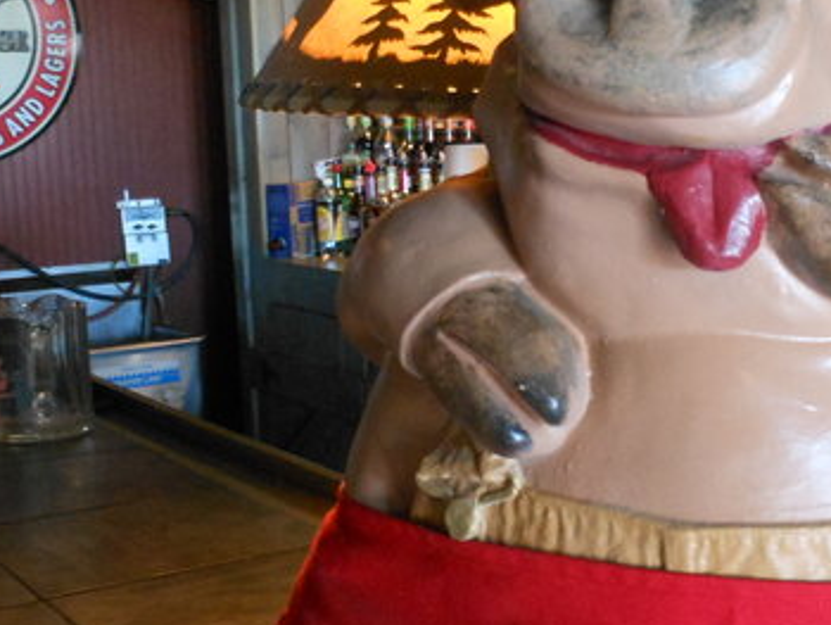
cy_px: 326
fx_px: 1537
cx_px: 684
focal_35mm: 64
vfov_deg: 23.0
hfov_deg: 29.4
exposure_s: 1/15
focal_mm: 5
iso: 400
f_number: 3.7
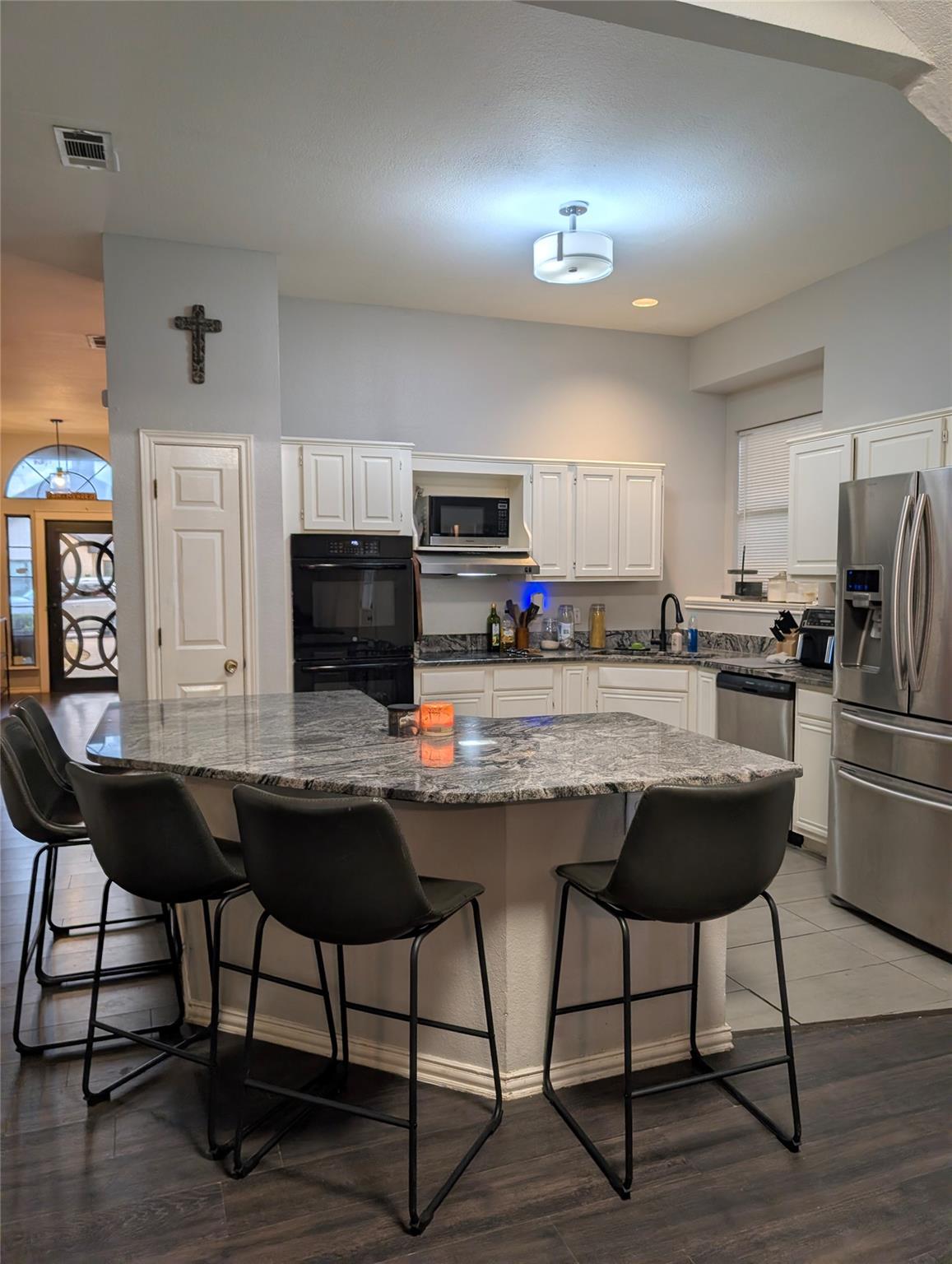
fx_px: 878
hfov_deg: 56.9
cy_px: 632
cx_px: 476
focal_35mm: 24
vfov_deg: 71.5
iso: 44
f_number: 1.68
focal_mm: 6.9
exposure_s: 1/120
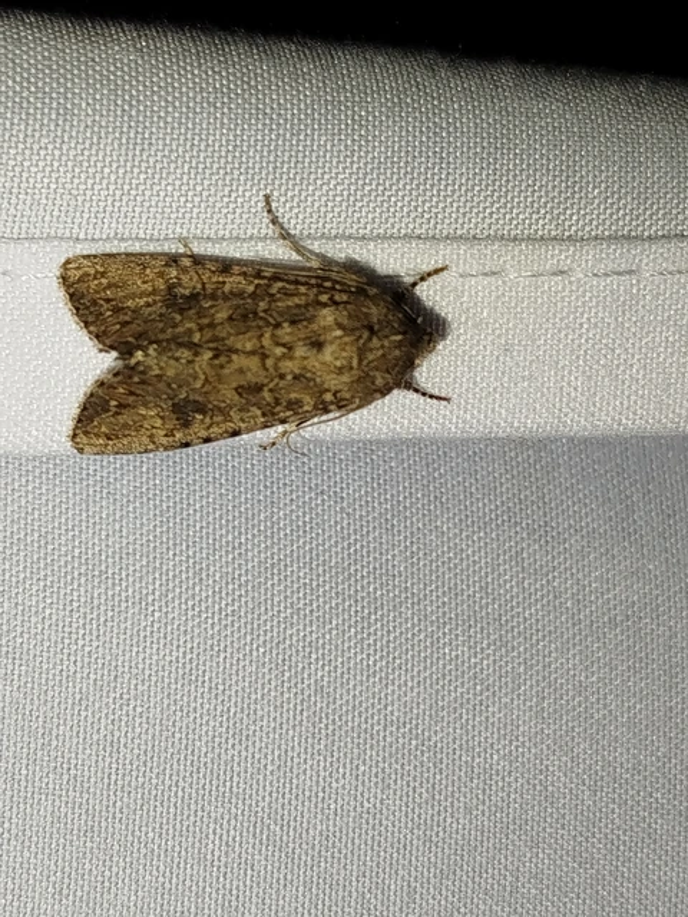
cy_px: 458
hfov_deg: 19.4
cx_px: 344
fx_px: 2014
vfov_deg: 25.7
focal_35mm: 76
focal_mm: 5.31
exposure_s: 1/50
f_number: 1.7
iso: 64
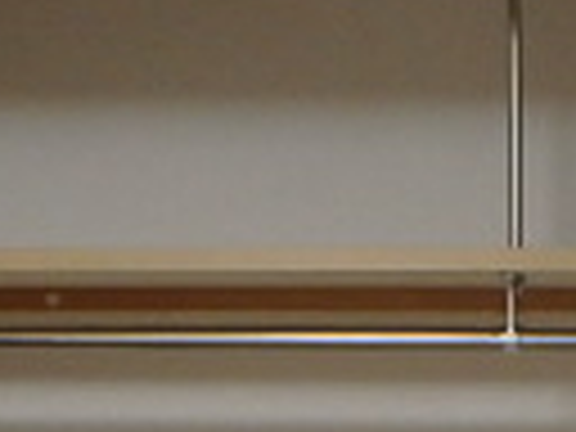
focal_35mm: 105
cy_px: 873
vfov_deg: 12.4
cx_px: 621
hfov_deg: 18.1
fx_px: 1747
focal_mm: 3.7
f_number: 3.5
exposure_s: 1/30
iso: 320
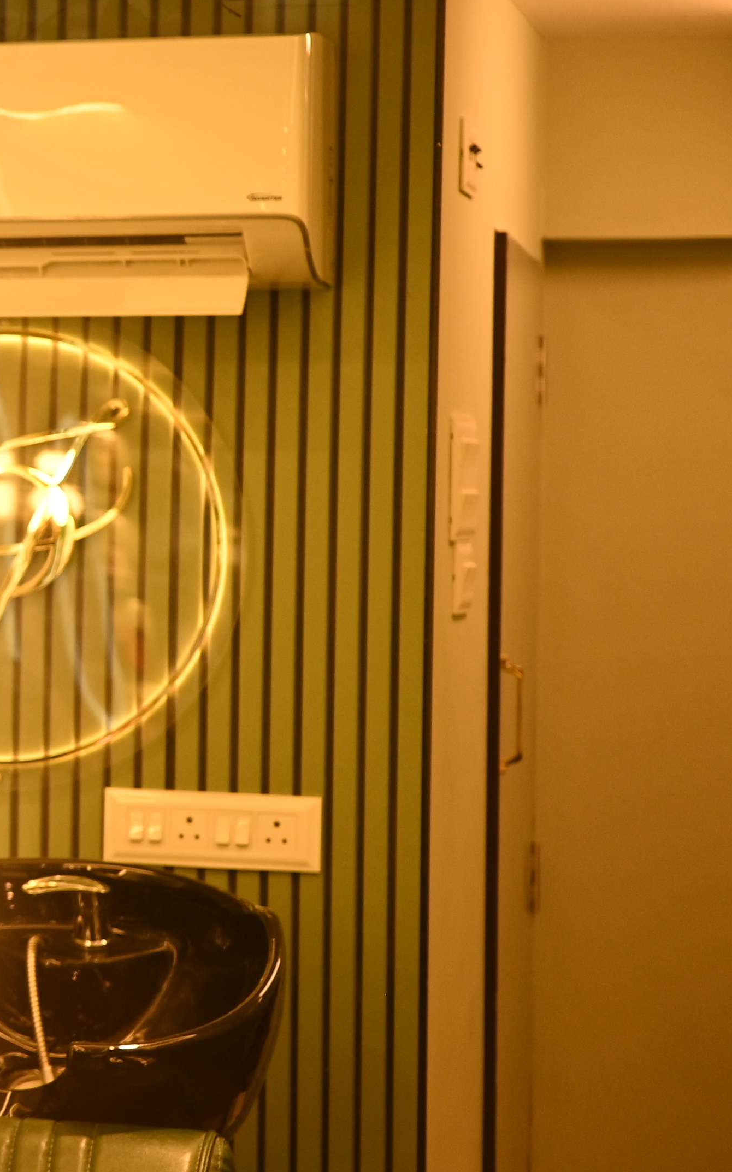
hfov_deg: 8.7
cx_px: -635
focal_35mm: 143
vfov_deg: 14.6
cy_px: 541
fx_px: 4566
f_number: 2
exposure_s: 1/400
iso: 640
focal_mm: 50
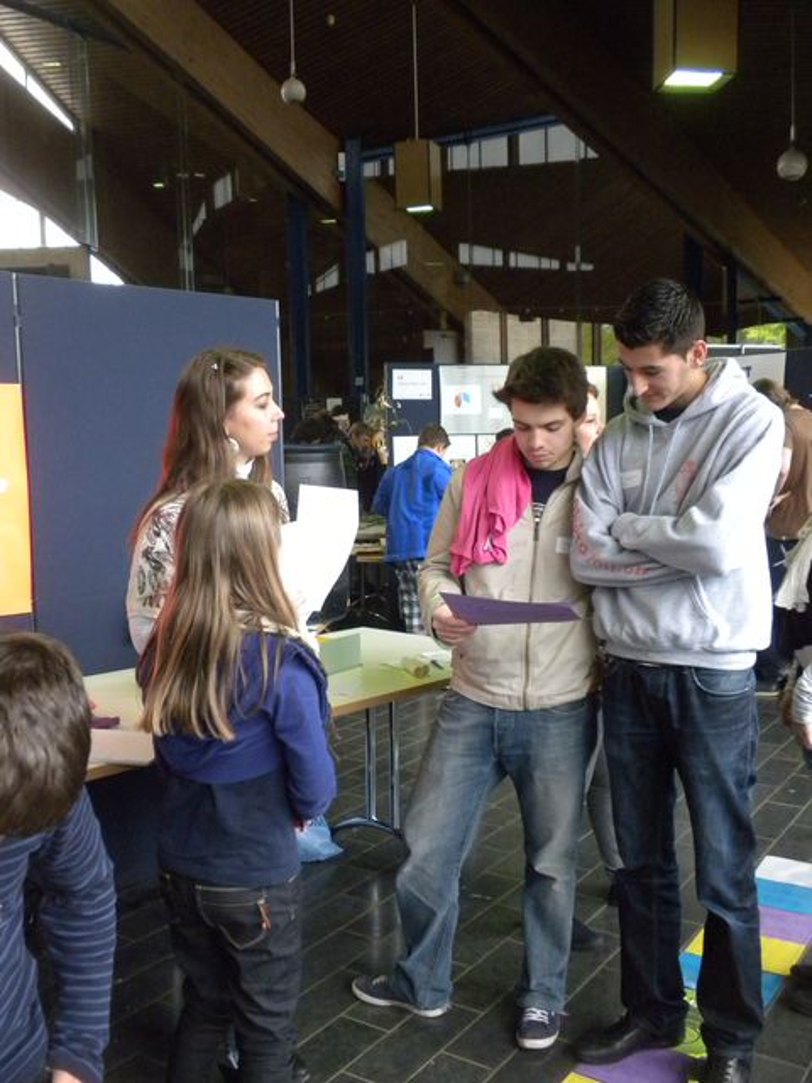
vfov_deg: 50.1
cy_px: 542
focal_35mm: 37
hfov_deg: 38.7
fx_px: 1157
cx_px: 406
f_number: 3.5
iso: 484
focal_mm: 6.6
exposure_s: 1/169
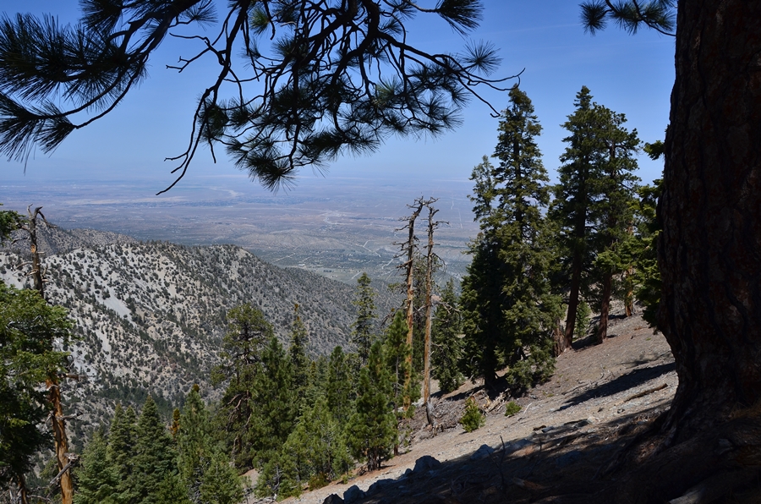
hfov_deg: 67.5
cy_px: 252
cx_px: 380
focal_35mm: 27
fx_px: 570
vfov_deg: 47.7
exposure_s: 1/500
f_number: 9
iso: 160
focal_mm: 18
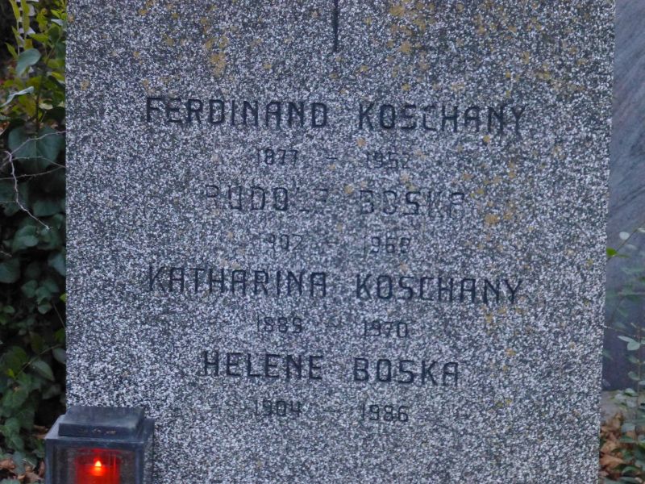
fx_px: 2273
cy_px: 242
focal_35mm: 122
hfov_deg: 16.1
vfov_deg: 12.1
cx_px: 322
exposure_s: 1/15
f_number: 5.4
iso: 1600
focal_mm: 21.8
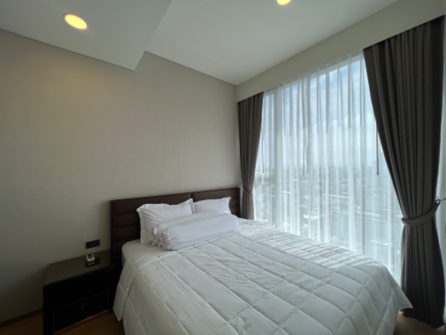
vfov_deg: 89.9
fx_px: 167
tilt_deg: -1.0
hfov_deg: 106.2
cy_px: 168
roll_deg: +0.5
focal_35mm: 13
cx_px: 223
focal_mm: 1.57
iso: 32
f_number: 1.8
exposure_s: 1/469
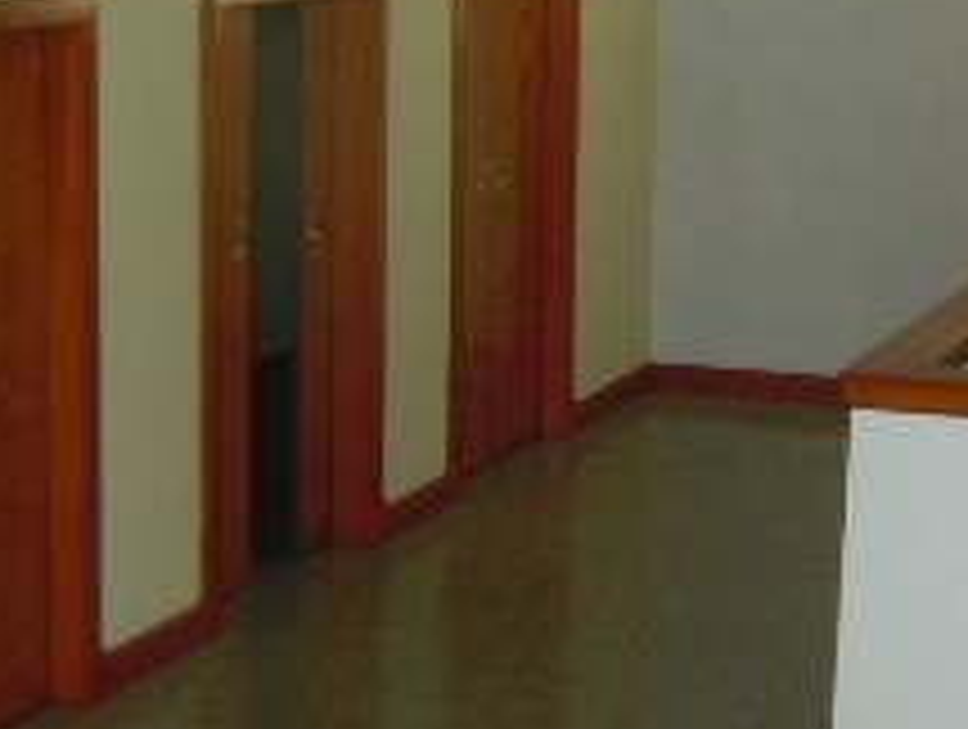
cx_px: 765
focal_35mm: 101
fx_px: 2829
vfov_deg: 14.7
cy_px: 297
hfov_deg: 19.2
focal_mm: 6.2
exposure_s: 1/30
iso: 400
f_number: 3.6
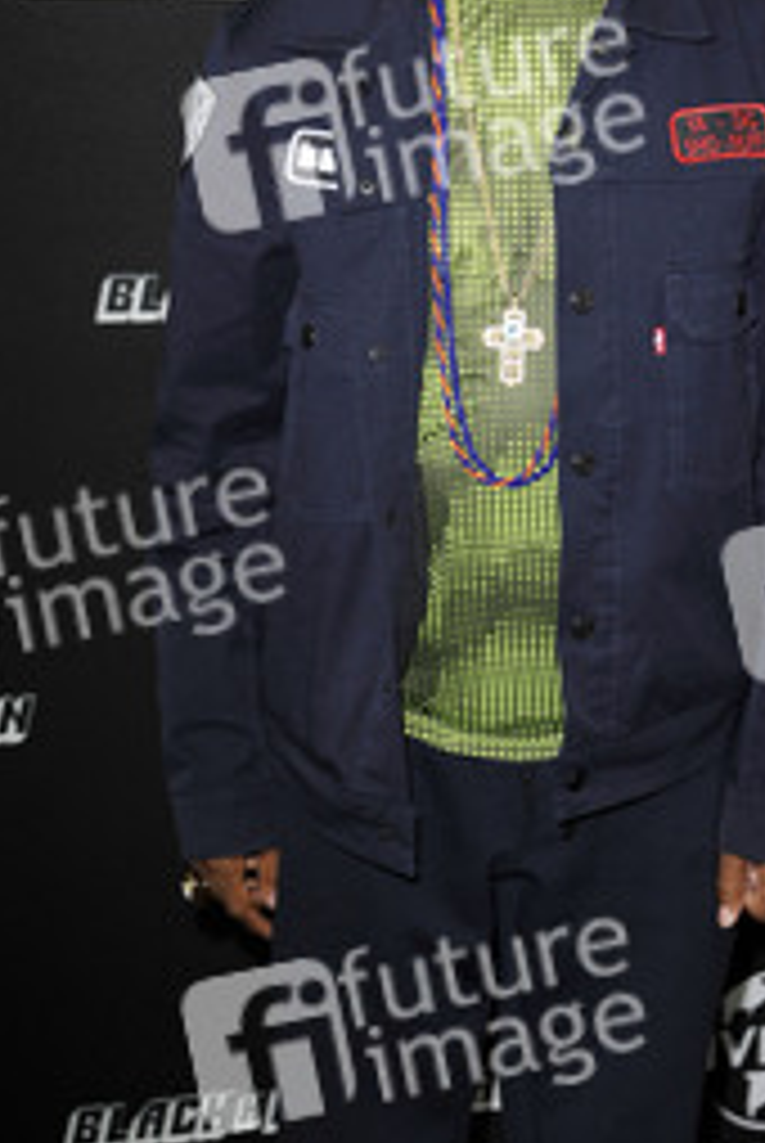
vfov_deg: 15.8
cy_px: 351
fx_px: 4100
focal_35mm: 129
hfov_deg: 10.6
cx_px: 547
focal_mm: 82
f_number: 5
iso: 500
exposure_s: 1/160
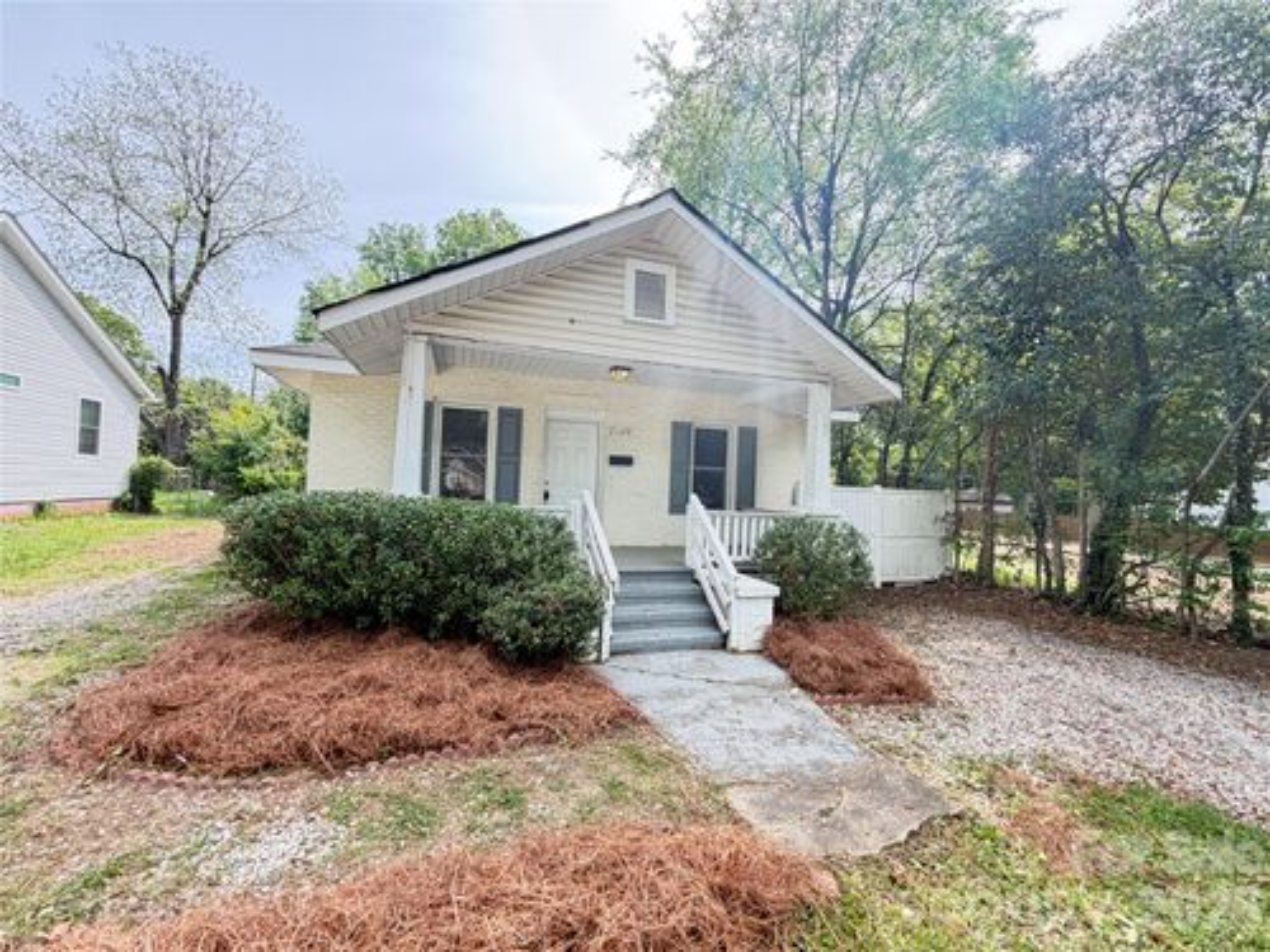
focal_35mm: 14
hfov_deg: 102.1
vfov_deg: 85.7
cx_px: 635
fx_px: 514
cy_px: 476
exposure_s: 1/163
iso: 50
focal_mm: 2.22
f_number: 2.2
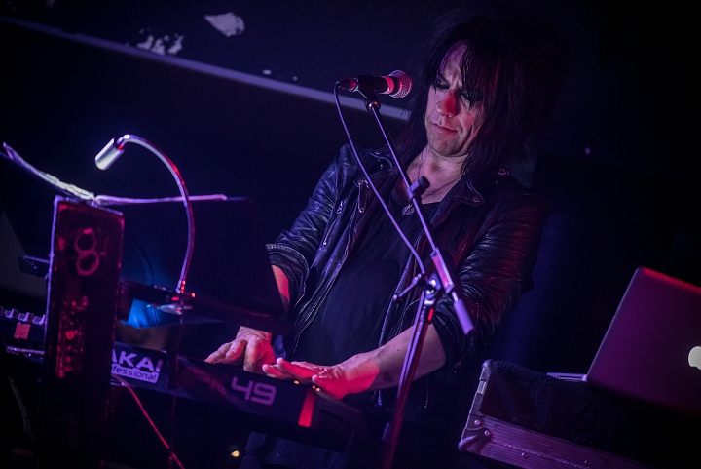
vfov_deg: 8.1
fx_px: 3312
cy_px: 234
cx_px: 350
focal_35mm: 170
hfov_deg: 12.1
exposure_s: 1/100
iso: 4000
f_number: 2.8
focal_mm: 170
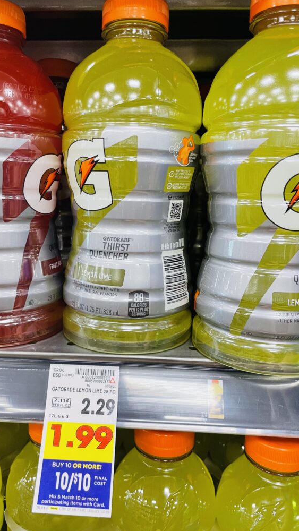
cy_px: 264
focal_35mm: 29
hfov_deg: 40.1
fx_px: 408
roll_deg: -0.9
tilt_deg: -10.4
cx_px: 129
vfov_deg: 66.1
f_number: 1.6
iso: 100
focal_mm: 4.2
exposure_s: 1/60
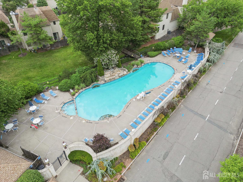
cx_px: 122
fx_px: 168
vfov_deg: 56.8
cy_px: 91
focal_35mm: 24
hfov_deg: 71.6
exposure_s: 1/640
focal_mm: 6.7
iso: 120
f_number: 1.7
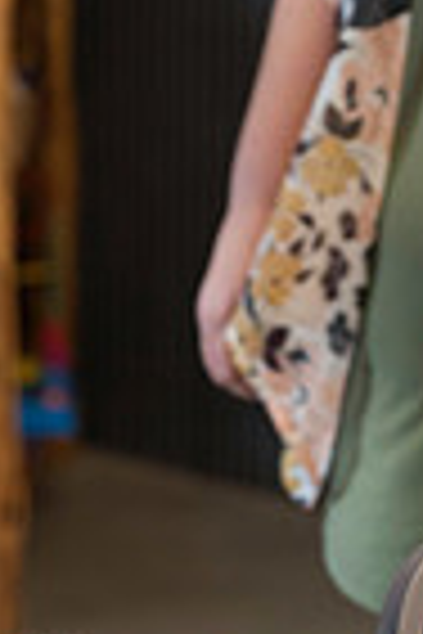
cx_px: -94
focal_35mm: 271
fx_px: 4776
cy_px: 418
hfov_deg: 5.1
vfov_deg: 7.6
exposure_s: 1/125
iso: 640
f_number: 3.5
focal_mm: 85
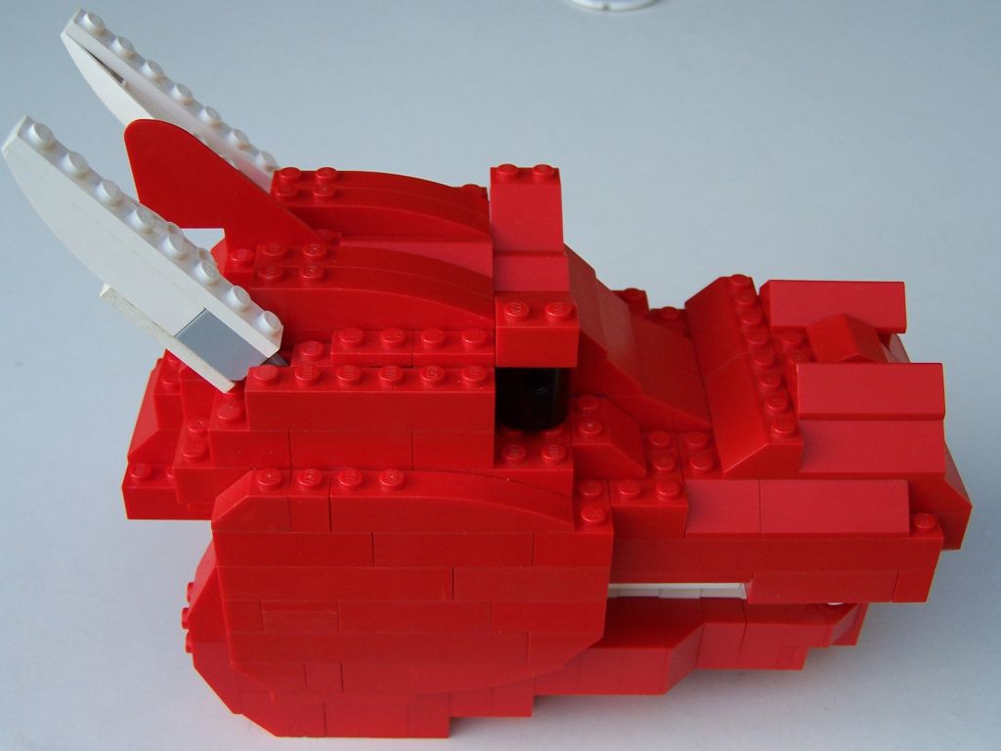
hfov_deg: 37.5
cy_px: 376
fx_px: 1475
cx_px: 500
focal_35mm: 51
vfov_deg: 28.6
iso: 80
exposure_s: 1/180
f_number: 3
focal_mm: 8.5
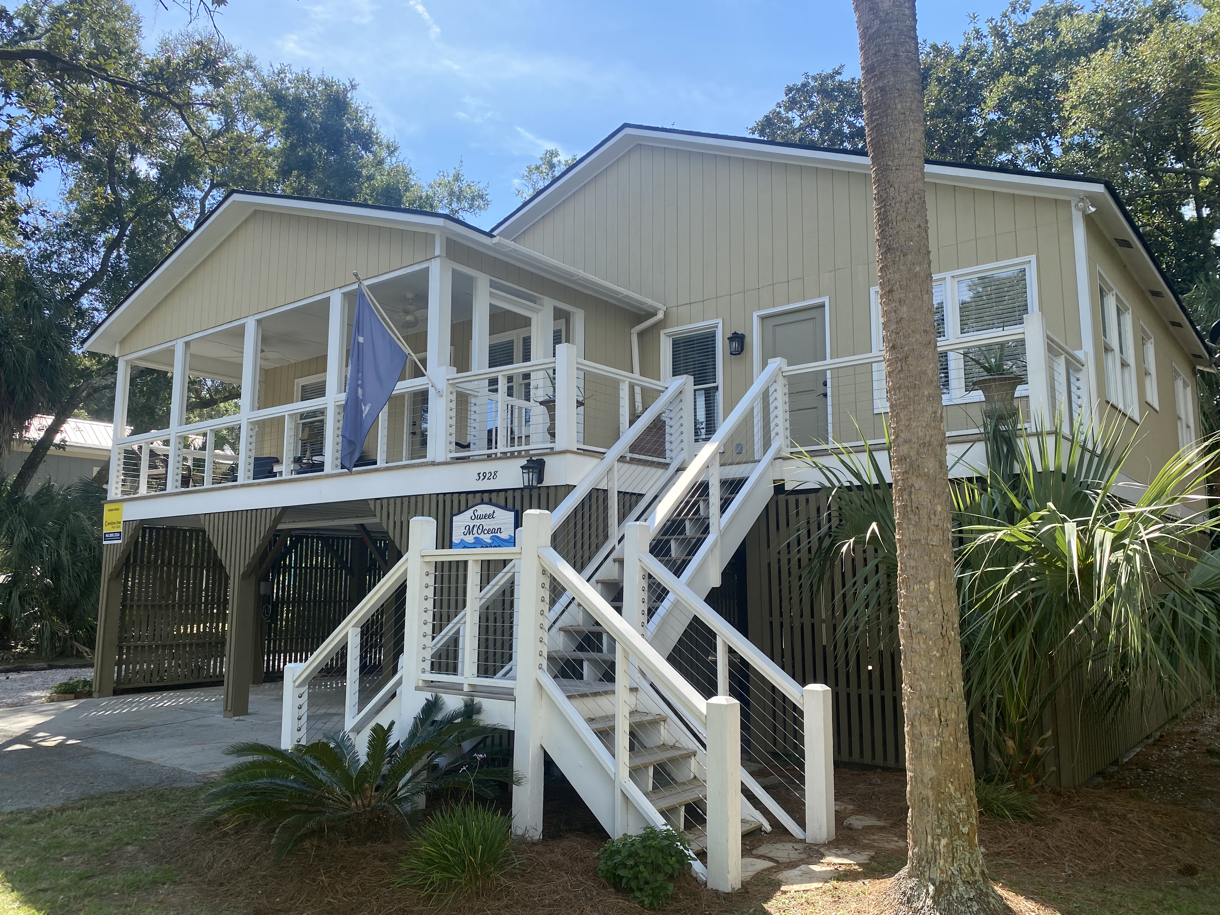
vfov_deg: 53.1
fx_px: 916
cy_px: 458
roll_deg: -0.3
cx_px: 610
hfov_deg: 67.3
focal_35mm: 26
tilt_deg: +7.4
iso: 32
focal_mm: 4.25
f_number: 1.8
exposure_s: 1/871
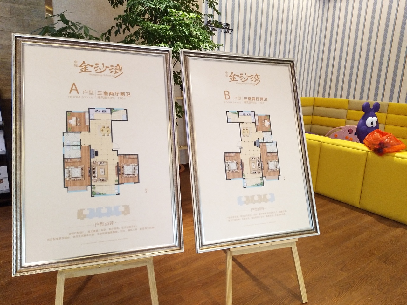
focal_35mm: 26
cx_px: 204
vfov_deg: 53.1
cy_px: 152
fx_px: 306
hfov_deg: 67.3
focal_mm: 3.88
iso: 160
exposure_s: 1/33.3
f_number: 2
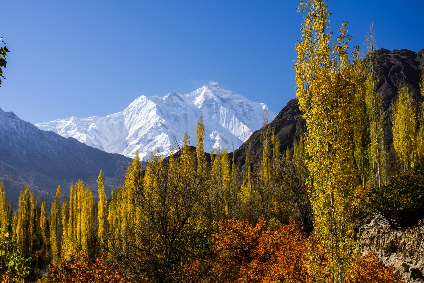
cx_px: 212
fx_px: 589
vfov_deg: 27.0
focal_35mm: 50
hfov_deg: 39.6
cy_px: 142
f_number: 11
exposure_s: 1/125
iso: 125
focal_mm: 50
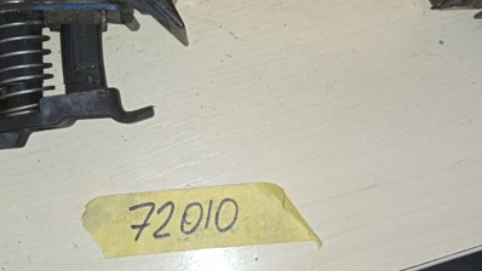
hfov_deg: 42.0
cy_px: 90
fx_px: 626
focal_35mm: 49
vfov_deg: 24.3
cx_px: 213
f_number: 2.2
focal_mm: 3.43
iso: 369
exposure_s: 1/25
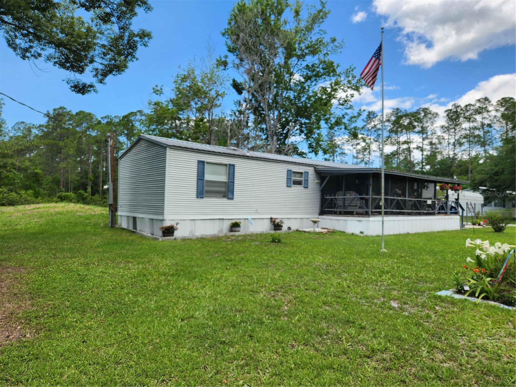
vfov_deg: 58.9
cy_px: 194
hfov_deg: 73.9
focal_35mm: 23
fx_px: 343
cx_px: 258
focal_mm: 5.4
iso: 20
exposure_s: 1/871
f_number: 1.8
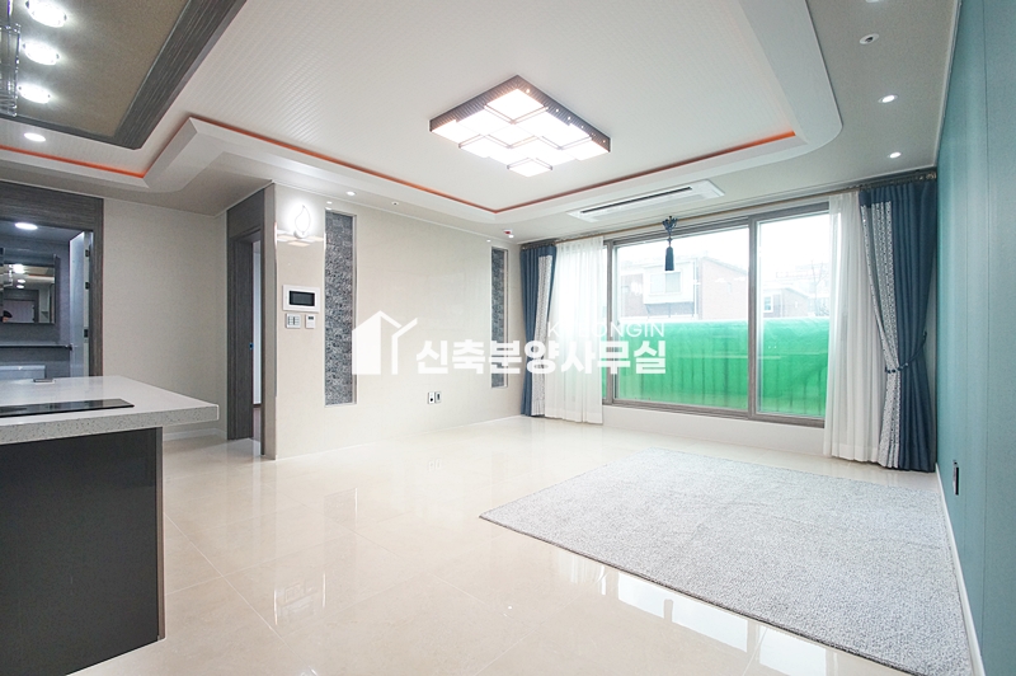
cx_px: 508
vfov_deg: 72.0
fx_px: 465
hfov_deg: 95.0
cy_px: 338
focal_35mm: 16
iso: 800
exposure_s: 1/40
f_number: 7.1
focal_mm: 11
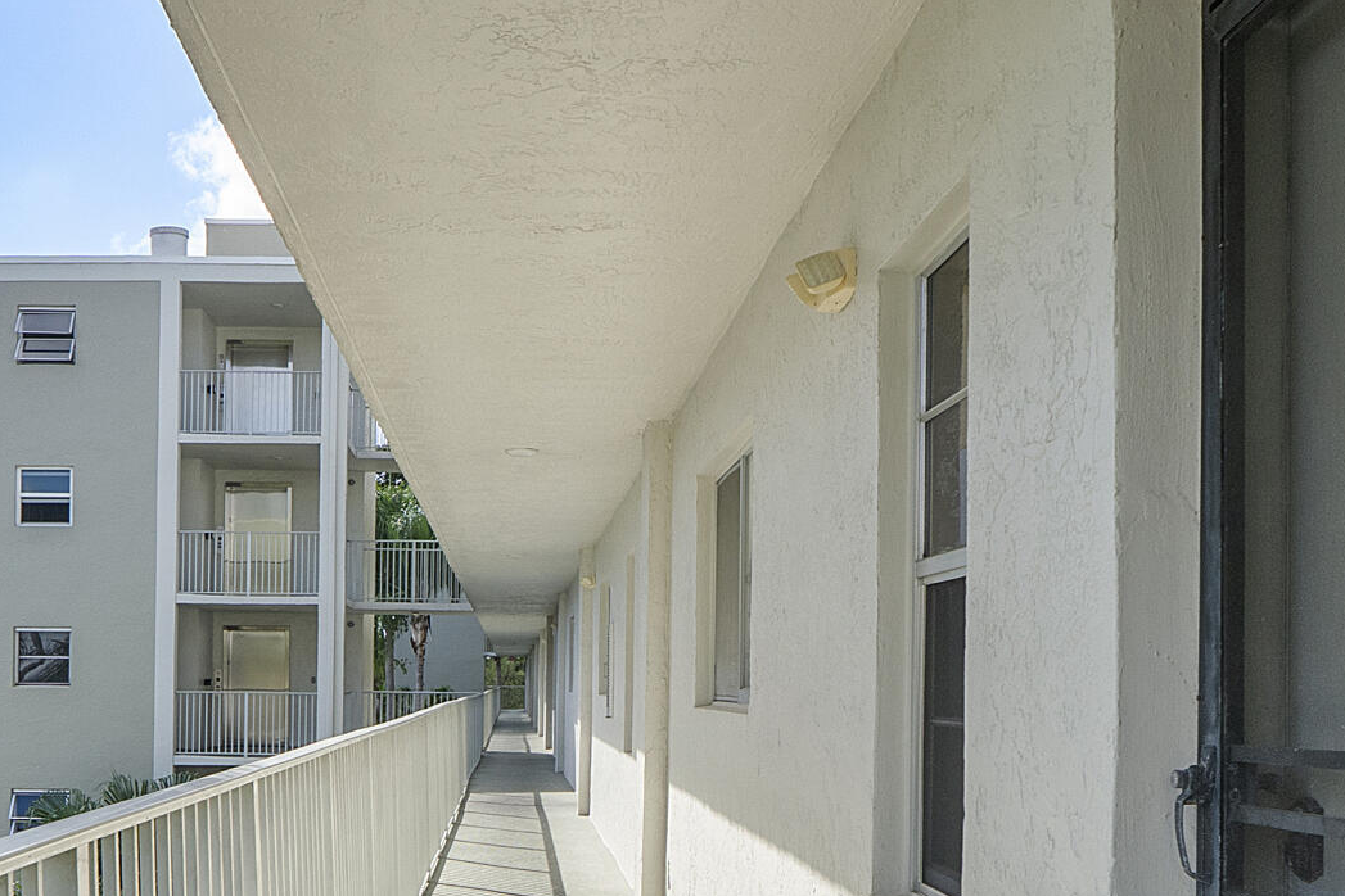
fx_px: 1606
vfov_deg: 30.7
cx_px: 506
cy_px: 666
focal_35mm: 43
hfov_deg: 45.1
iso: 500
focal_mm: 10
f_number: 8
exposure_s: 1/800
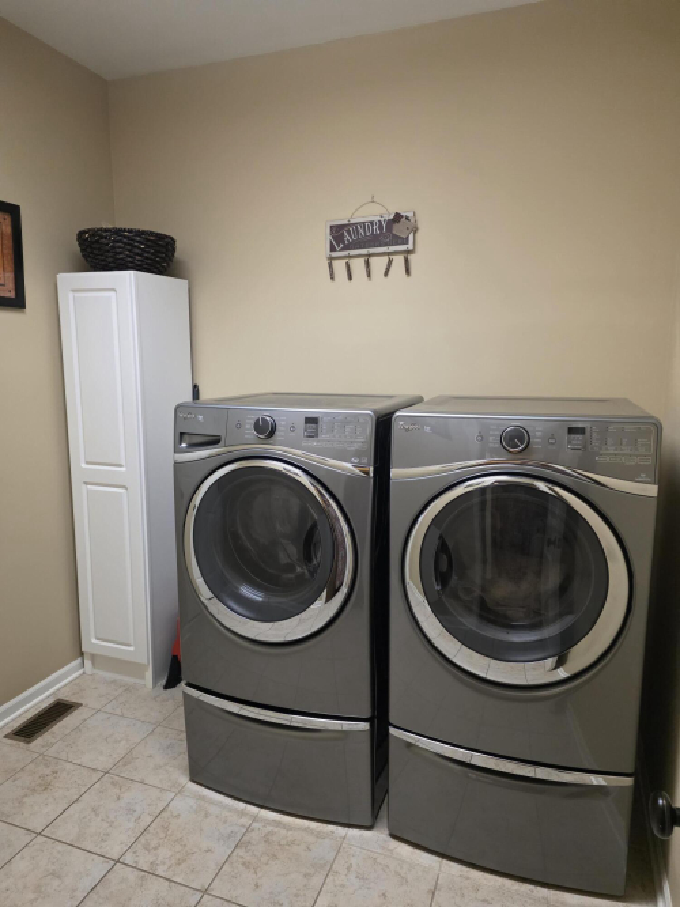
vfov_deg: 73.9
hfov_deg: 58.9
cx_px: 340
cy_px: 454
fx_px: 603
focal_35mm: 23
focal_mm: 6.25
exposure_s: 1/120
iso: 1000
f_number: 1.7
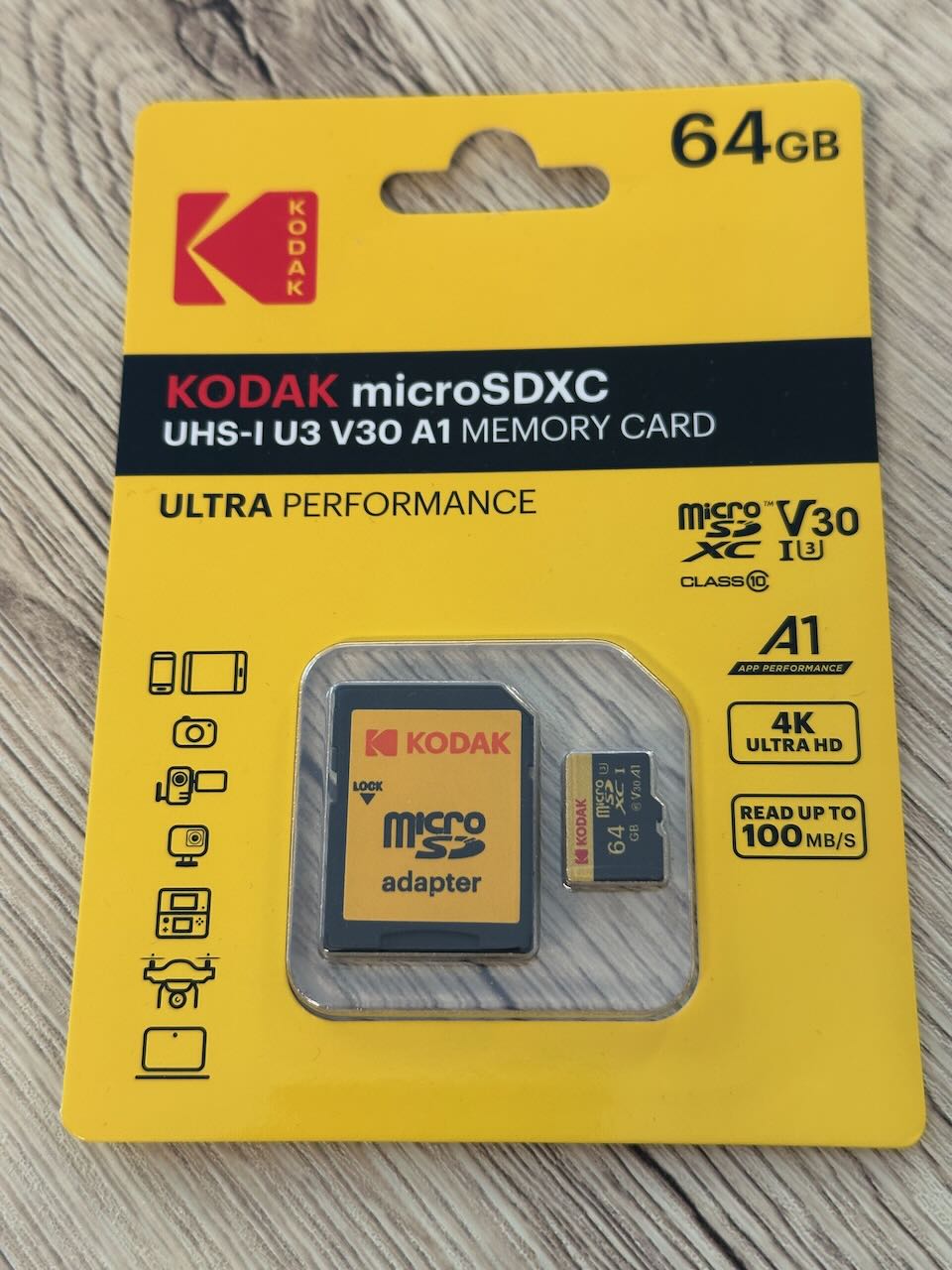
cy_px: 635
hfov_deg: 30.3
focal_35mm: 48
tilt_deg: -70.6
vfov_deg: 39.7
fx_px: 1760
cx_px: 476
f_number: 1.78
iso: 80
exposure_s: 1/50
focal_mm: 6.86
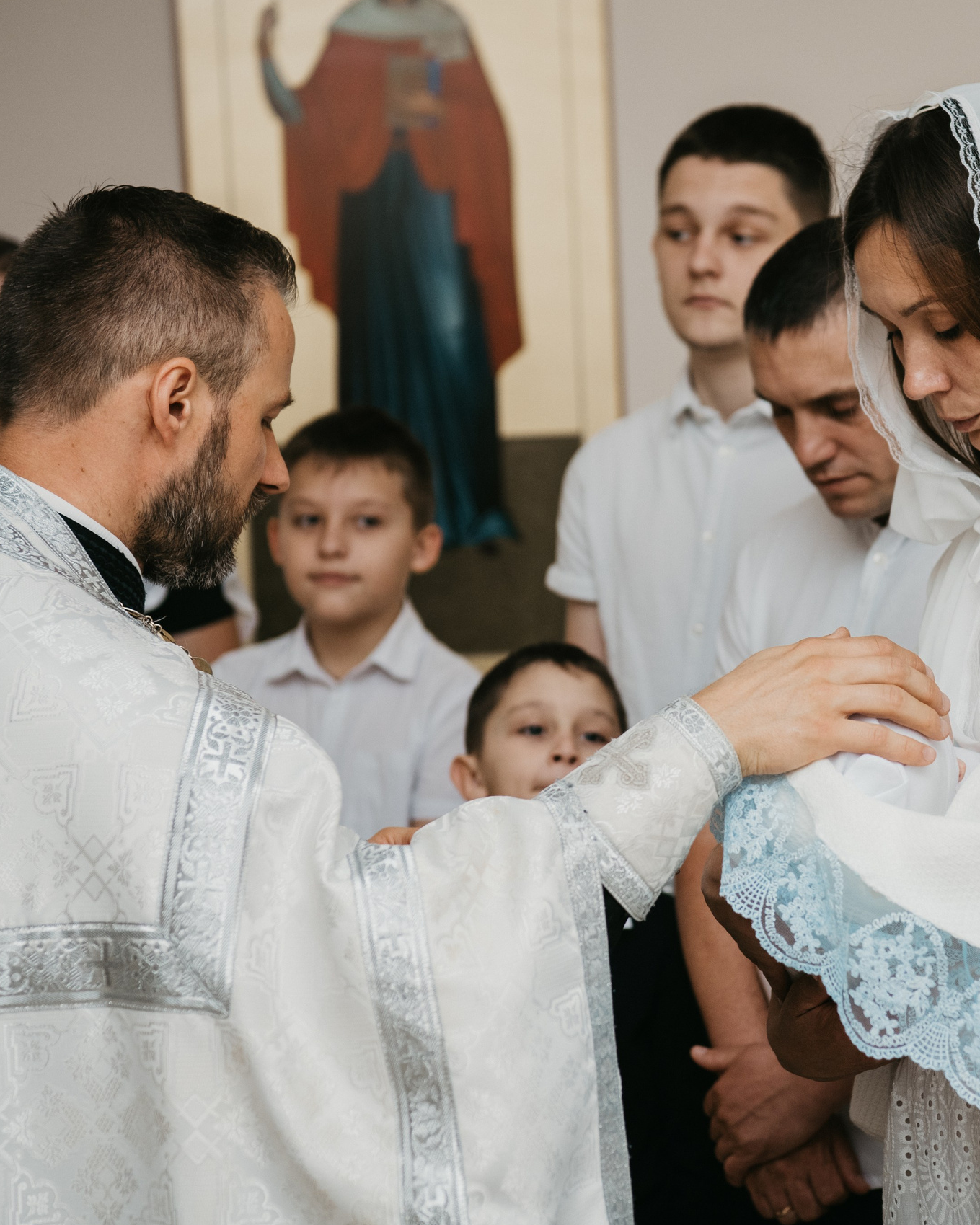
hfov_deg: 15.4
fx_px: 3590
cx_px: 782
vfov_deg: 19.4
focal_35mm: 99
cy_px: 613
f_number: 4
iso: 320
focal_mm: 70
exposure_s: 1/160
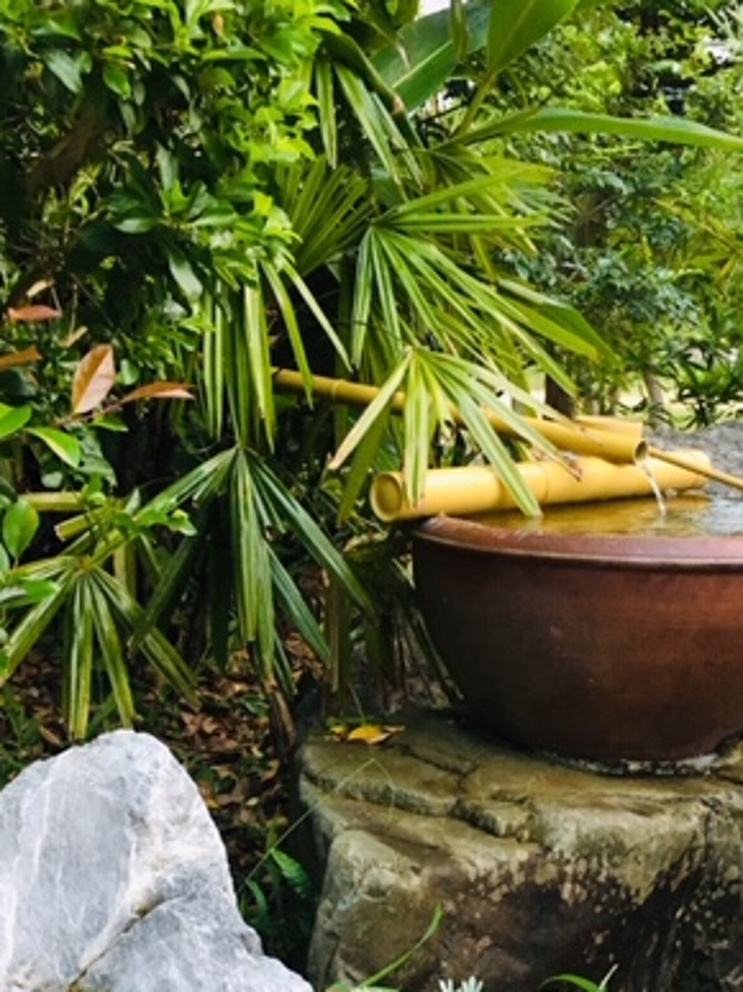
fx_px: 1374
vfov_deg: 38.2
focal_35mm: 48
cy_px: 797
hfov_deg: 30.2
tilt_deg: -19.2
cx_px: 405
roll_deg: -1.2
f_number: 2.2
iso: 125
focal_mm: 4.15
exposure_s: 1/30
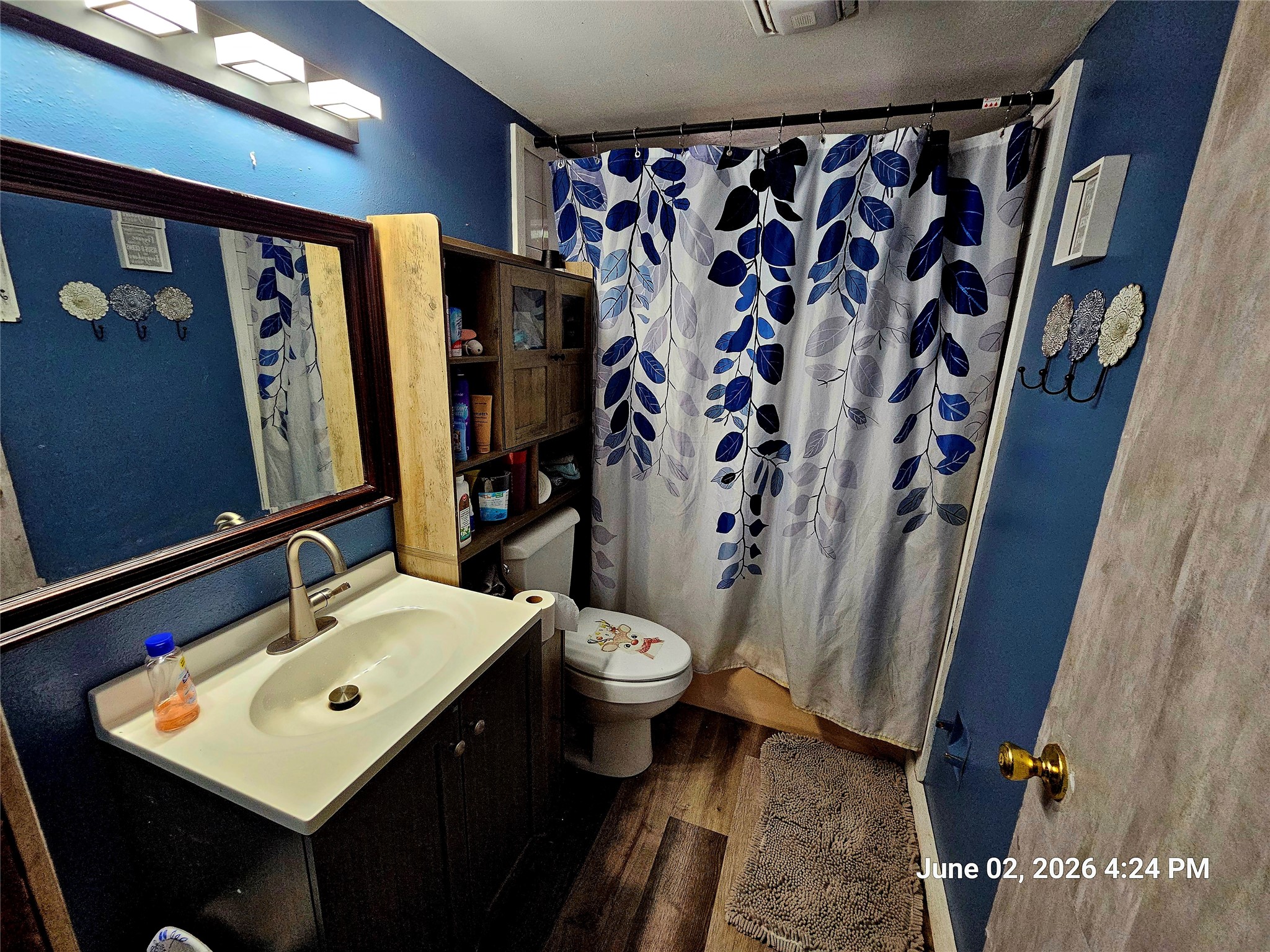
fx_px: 477
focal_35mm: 13
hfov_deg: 106.2
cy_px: 476
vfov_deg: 89.9
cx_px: 635
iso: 320
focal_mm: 2.2
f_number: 2.2
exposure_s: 1/60.2
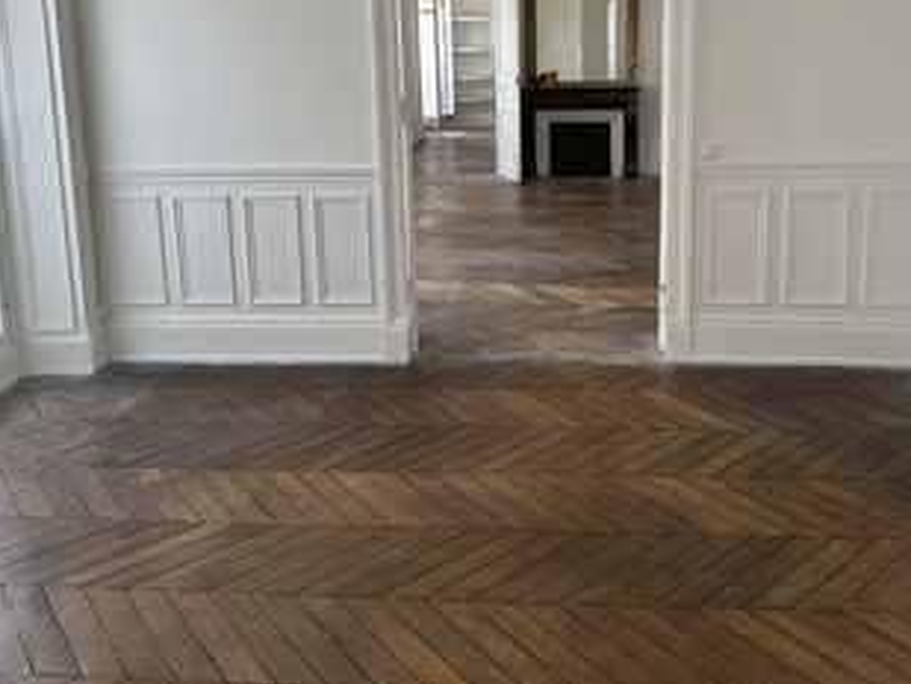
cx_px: 516
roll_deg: +0.7
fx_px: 921
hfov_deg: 52.5
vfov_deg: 39.8
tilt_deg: -11.2
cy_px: 189
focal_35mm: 35
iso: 80
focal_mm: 6.86
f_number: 1.78
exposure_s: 1/163
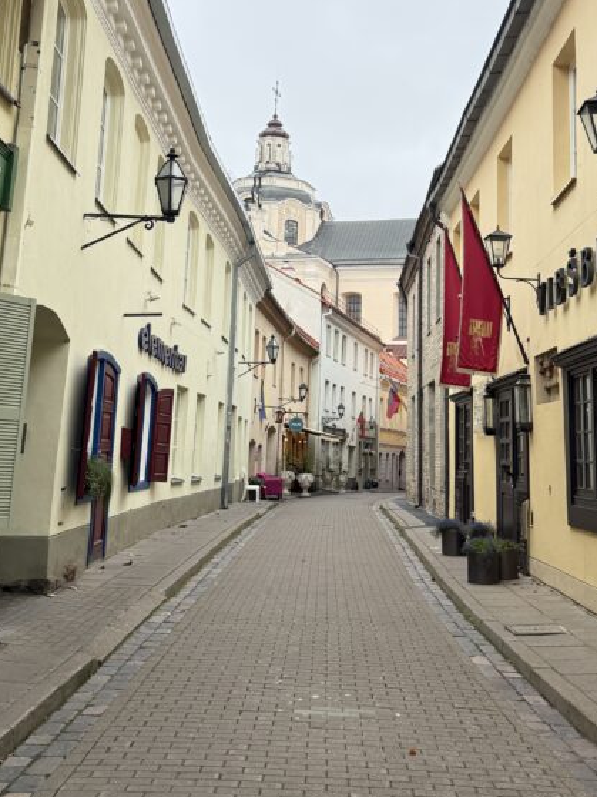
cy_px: 222
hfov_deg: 32.8
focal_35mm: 44
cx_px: 333
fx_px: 1012
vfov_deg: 42.0
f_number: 1.78
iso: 100
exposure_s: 1/805
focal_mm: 6.76
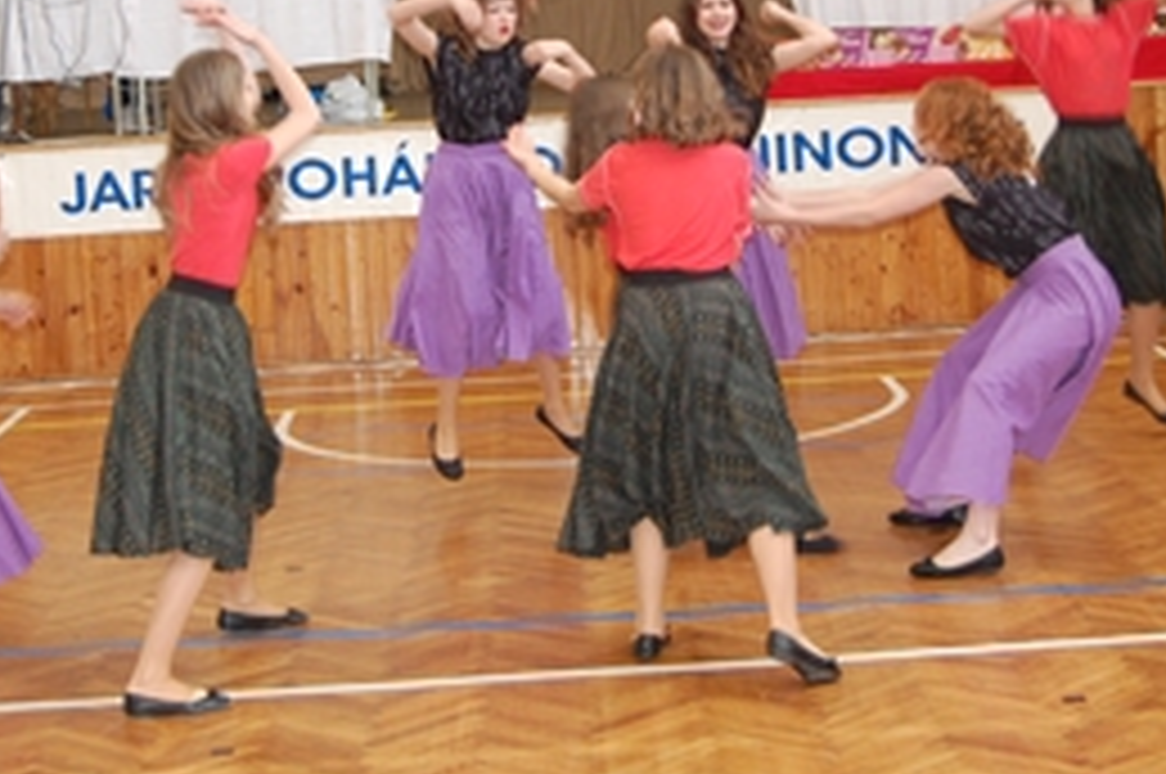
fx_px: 2620
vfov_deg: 16.6
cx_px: 509
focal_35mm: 81
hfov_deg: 25.1
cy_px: 72
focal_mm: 28
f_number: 4.2
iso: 800
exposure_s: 1/60
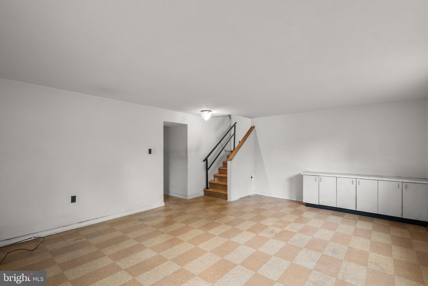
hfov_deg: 96.7
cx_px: 214
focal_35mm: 16
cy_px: 143
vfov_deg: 73.8
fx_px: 190
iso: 125
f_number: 8
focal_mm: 16
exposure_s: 1/2
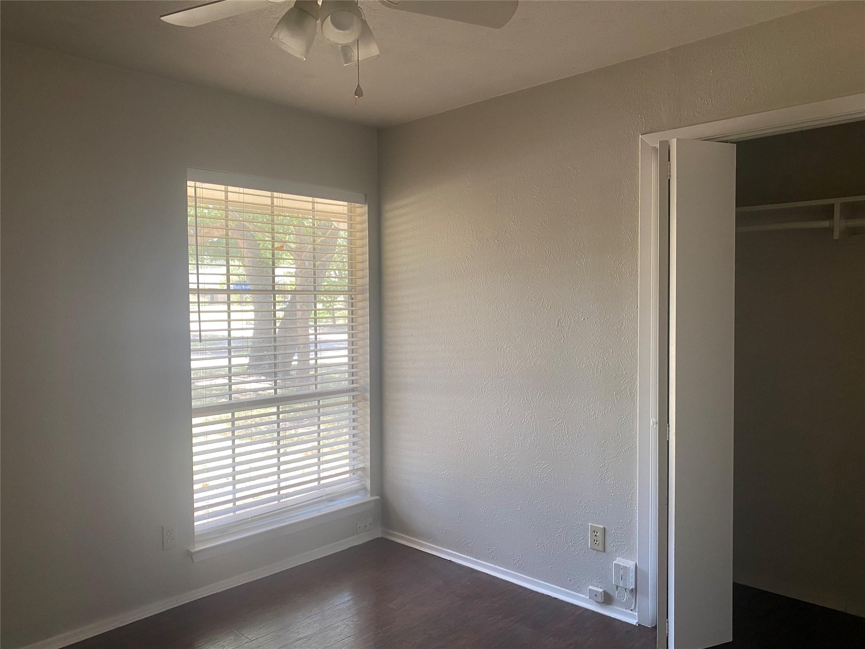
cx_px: 432
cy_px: 324
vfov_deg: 53.1
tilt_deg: -1.2
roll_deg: +0.1
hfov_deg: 67.3
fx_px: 650
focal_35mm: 26
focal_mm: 4.25
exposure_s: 1/60
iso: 80
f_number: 1.8
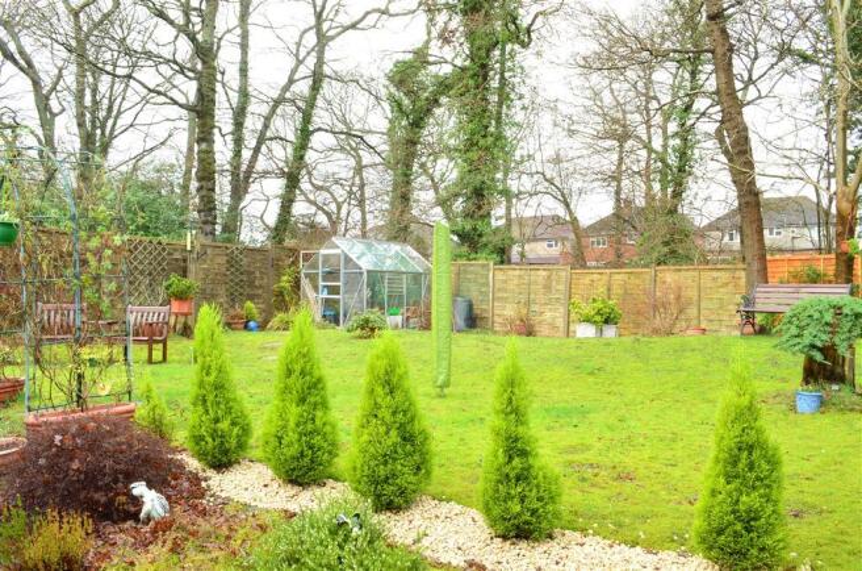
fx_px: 645
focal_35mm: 27
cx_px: 431
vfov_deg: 47.7
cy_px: 286
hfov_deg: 67.5
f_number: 14
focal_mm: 18
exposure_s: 1/6
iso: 200
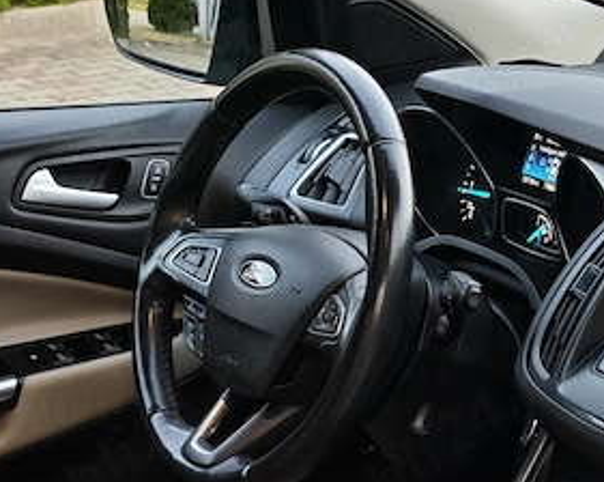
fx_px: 1714
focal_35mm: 96
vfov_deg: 15.7
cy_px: 473
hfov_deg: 19.5
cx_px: 587
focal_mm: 8.72
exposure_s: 1/50
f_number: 1.63
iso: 200
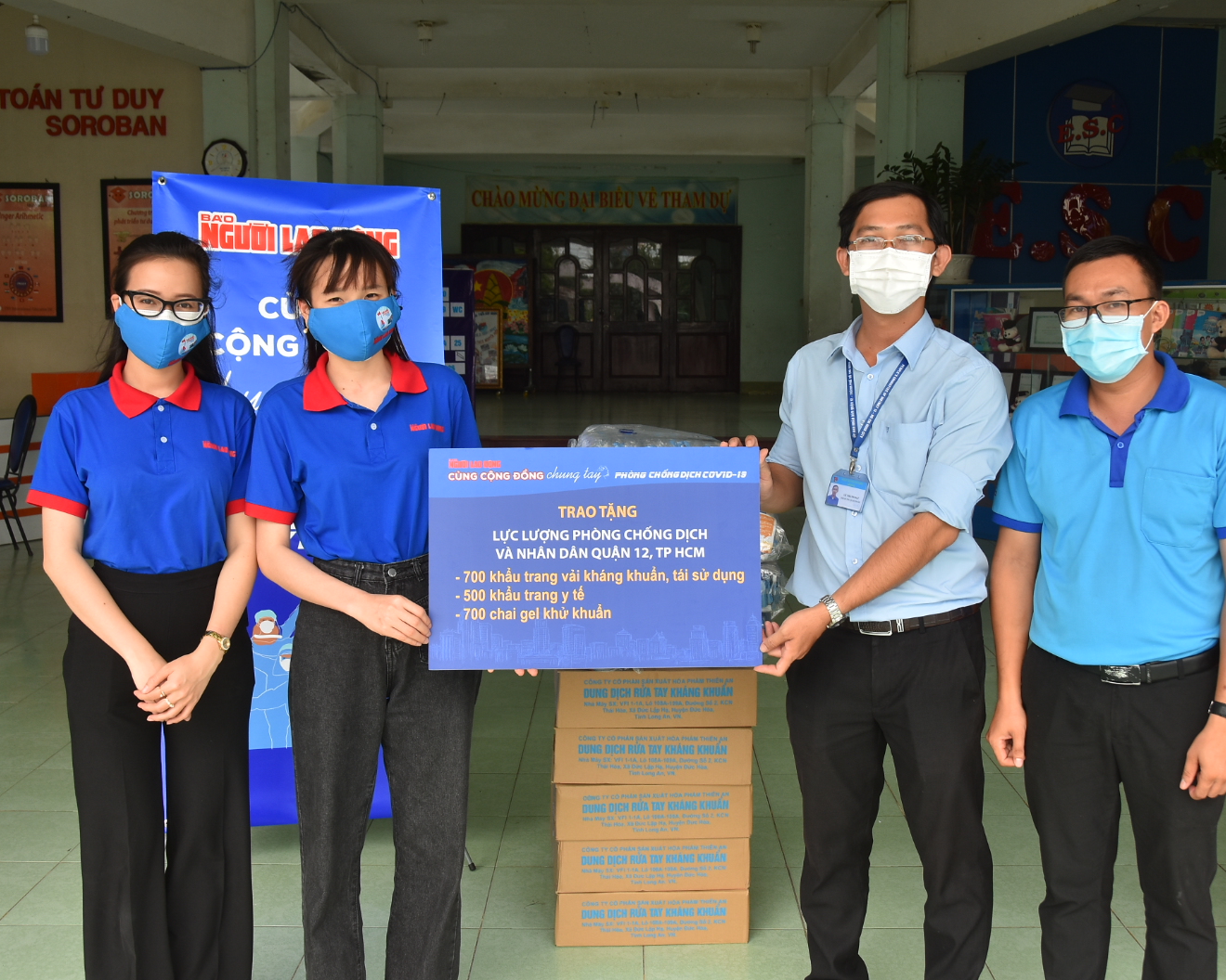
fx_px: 1379
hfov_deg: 47.9
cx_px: 647
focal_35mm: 38
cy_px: 492
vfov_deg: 39.2
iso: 200
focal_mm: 22
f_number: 6.3
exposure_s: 1/125
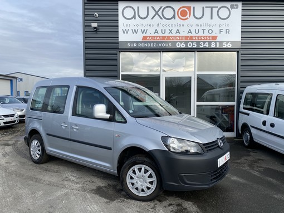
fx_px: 213
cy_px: 106
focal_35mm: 26
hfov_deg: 67.3
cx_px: 142
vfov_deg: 53.1
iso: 32
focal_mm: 4.25
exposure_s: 1/2141
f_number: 1.8
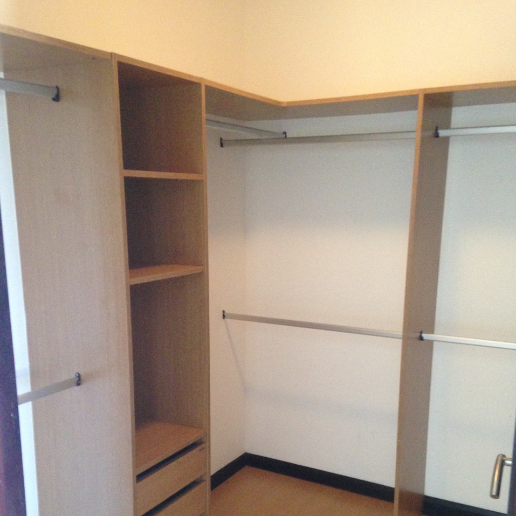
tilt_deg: -9.3
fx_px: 658
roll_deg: -0.5
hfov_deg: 42.8
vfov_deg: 42.3
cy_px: 342
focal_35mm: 39
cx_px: 258
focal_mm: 4.12
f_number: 2.4
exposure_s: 1/20
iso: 400
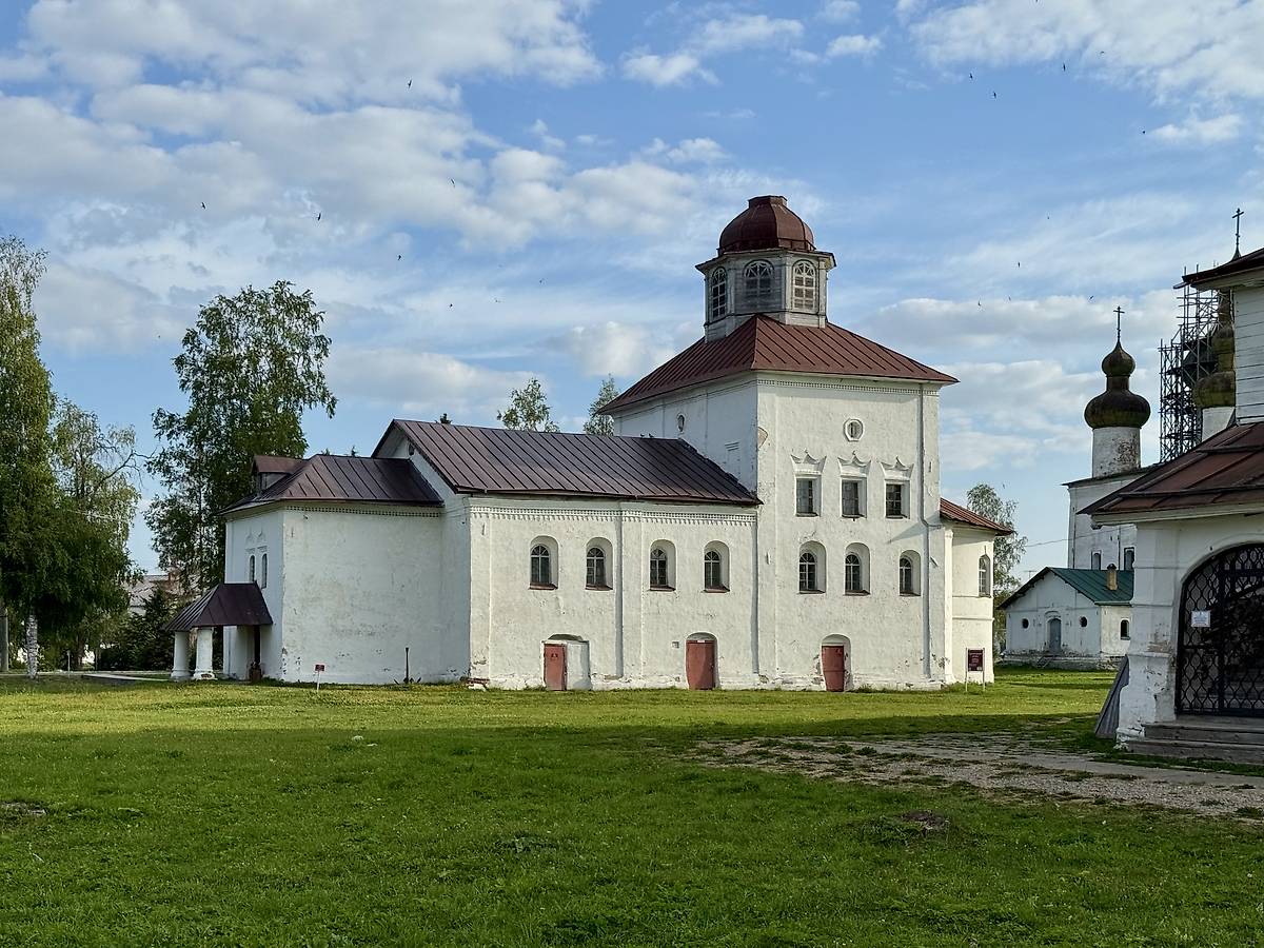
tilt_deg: +4.7
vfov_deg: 30.3
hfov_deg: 39.7
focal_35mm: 48
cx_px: 632
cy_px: 474
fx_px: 1753
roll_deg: +0.6
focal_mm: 6.76
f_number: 1.78
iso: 64
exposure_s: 1/4049
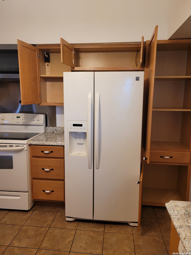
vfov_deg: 67.3
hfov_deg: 53.1
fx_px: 191
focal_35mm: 26
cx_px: 96
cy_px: 128
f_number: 1.8
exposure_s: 1/60
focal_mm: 5.4
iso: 250
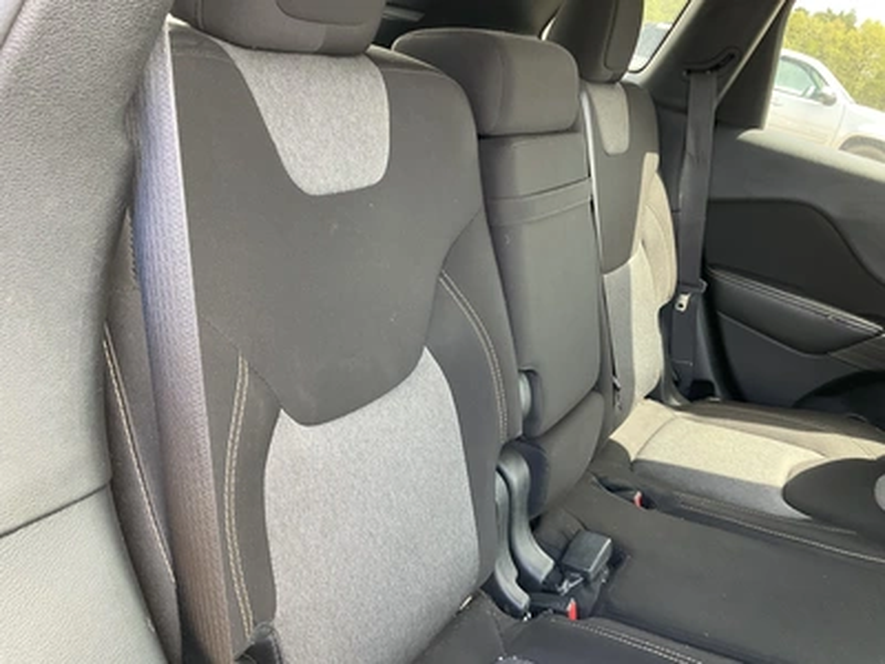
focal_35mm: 29
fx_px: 741
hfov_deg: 61.7
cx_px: 442
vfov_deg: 48.2
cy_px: 332
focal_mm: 3
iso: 64
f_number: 1.8
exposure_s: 1/62
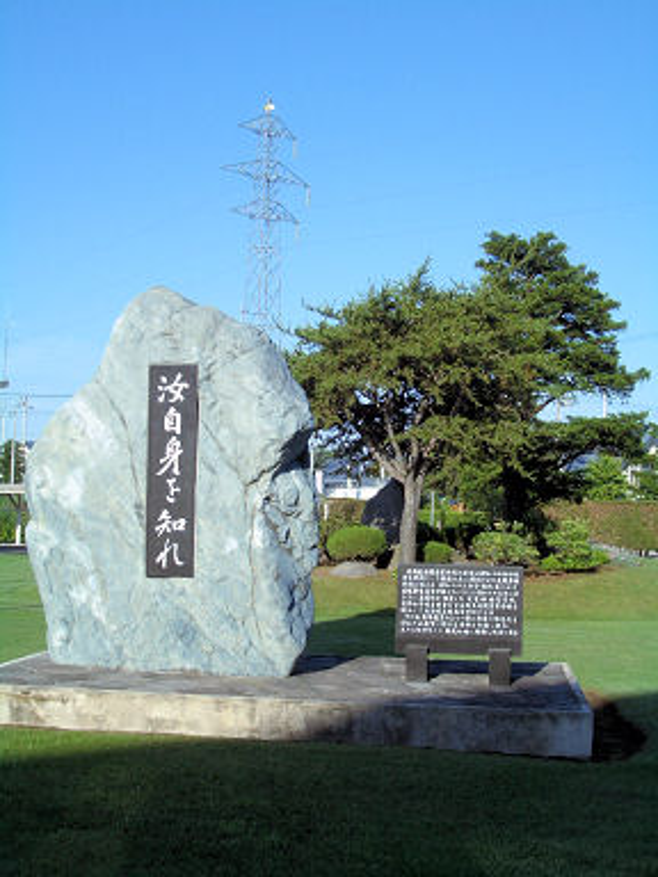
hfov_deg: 29.7
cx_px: 329
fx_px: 1242
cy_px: 438
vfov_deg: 38.9
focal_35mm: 49
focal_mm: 8.2
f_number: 5
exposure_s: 1/320
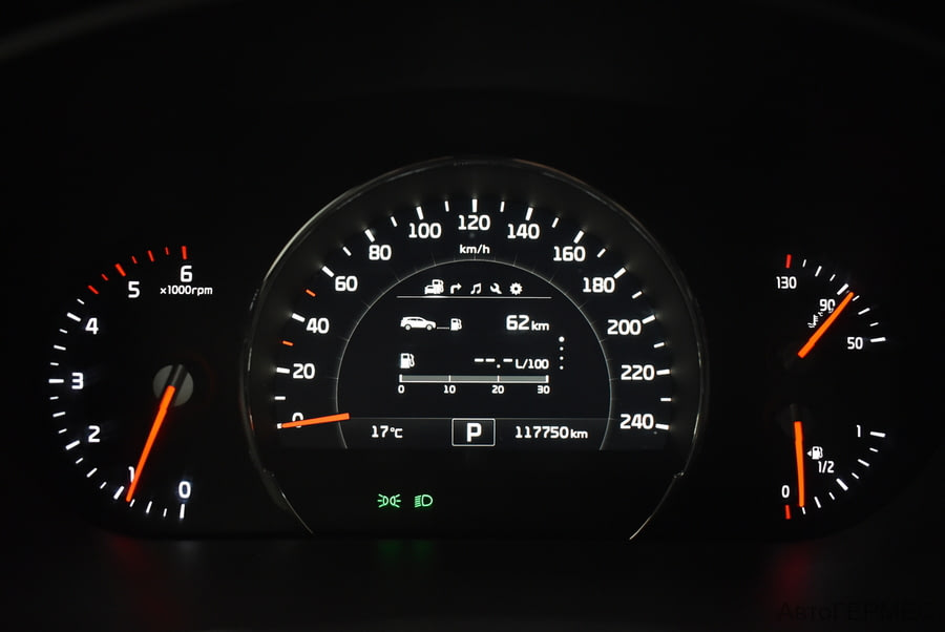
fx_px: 788
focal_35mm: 30
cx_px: 472
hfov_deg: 61.9
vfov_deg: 43.7
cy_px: 316
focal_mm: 20
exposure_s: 1/30
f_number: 3.8
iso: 1800
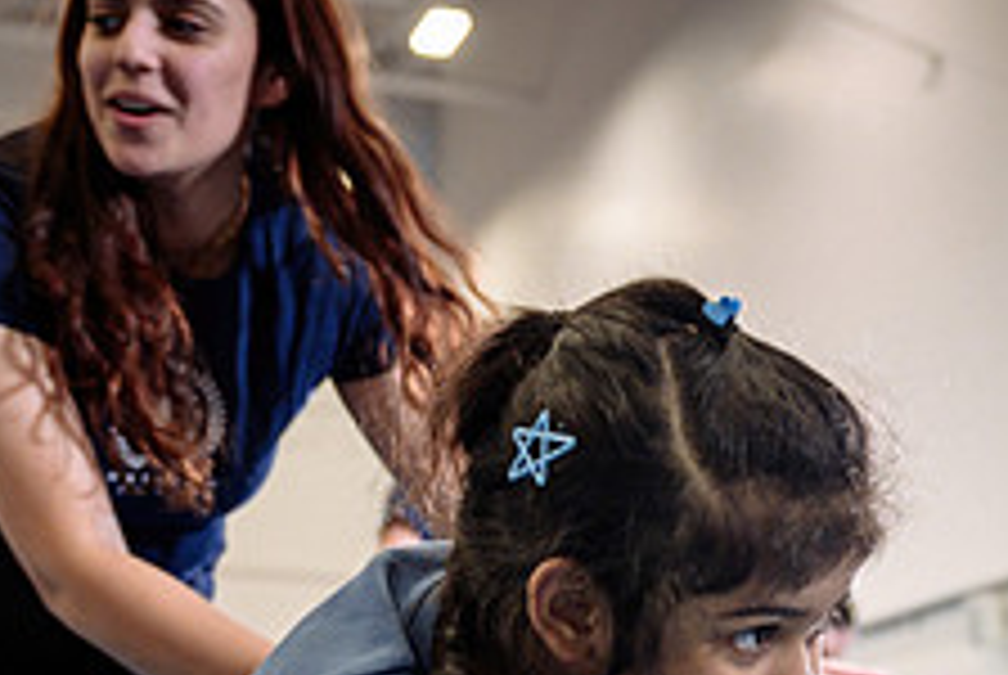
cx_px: 692
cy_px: 847
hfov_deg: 19.9
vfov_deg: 13.1
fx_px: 2860
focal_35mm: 102
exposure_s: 1/160
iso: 800
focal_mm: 37
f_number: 3.5
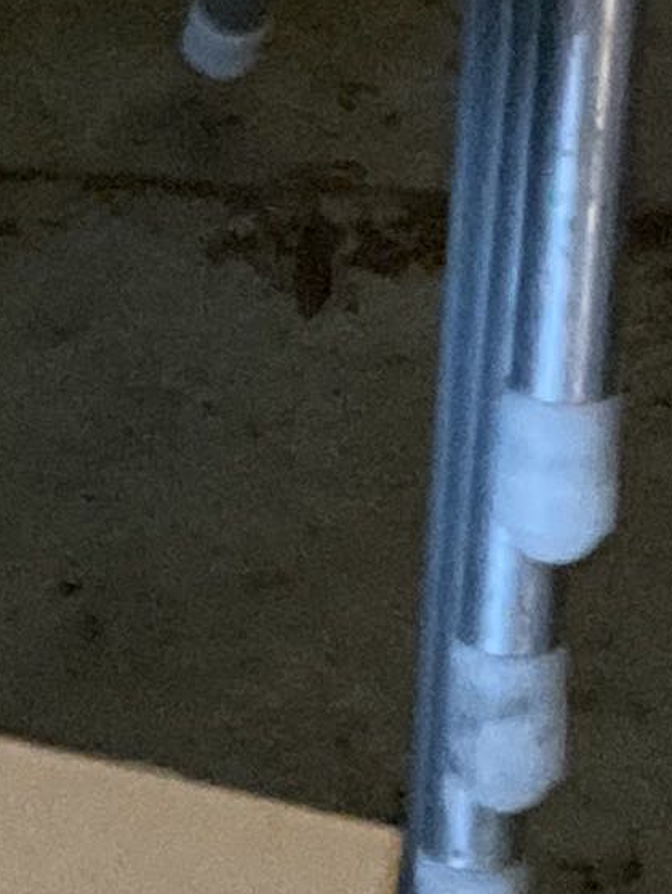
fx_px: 5404
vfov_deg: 9.3
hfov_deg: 6.9
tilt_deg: -38.0
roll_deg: -2.4
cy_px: -246
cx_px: -560
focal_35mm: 209
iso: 640
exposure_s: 1/25
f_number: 1.8
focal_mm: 3
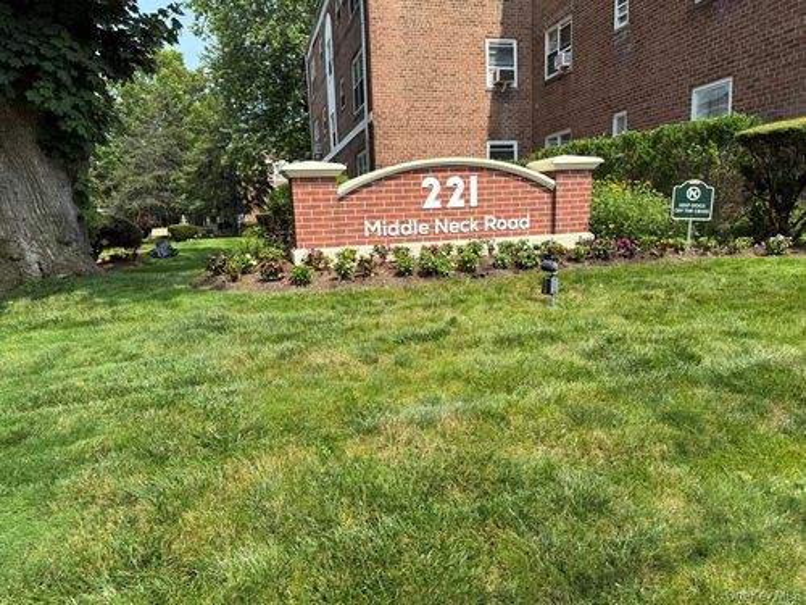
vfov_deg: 56.8
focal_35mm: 24
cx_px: 403
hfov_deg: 71.6
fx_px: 559
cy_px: 302
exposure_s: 1/1812
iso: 80
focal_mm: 6.76
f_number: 1.78
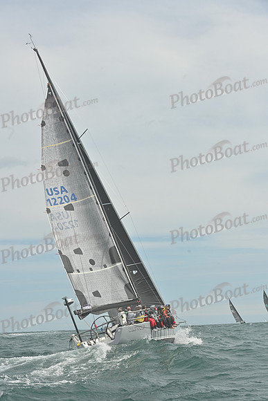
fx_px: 781
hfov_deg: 19.5
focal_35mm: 70
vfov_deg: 28.8
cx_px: 134
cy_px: 200
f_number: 11
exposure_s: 1/1250
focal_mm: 70
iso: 320
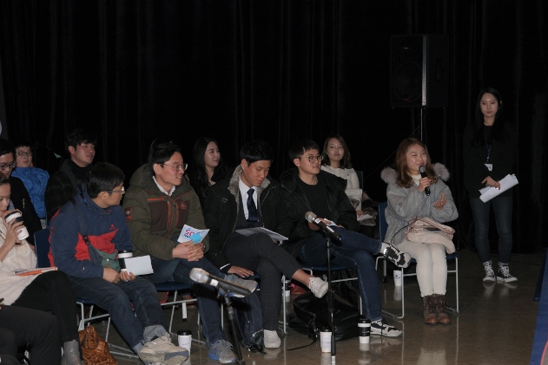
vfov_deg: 18.0
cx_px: 276
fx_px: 1157
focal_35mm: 76
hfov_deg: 26.6
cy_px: 183
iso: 500
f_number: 3.5
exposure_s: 1/160
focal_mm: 50
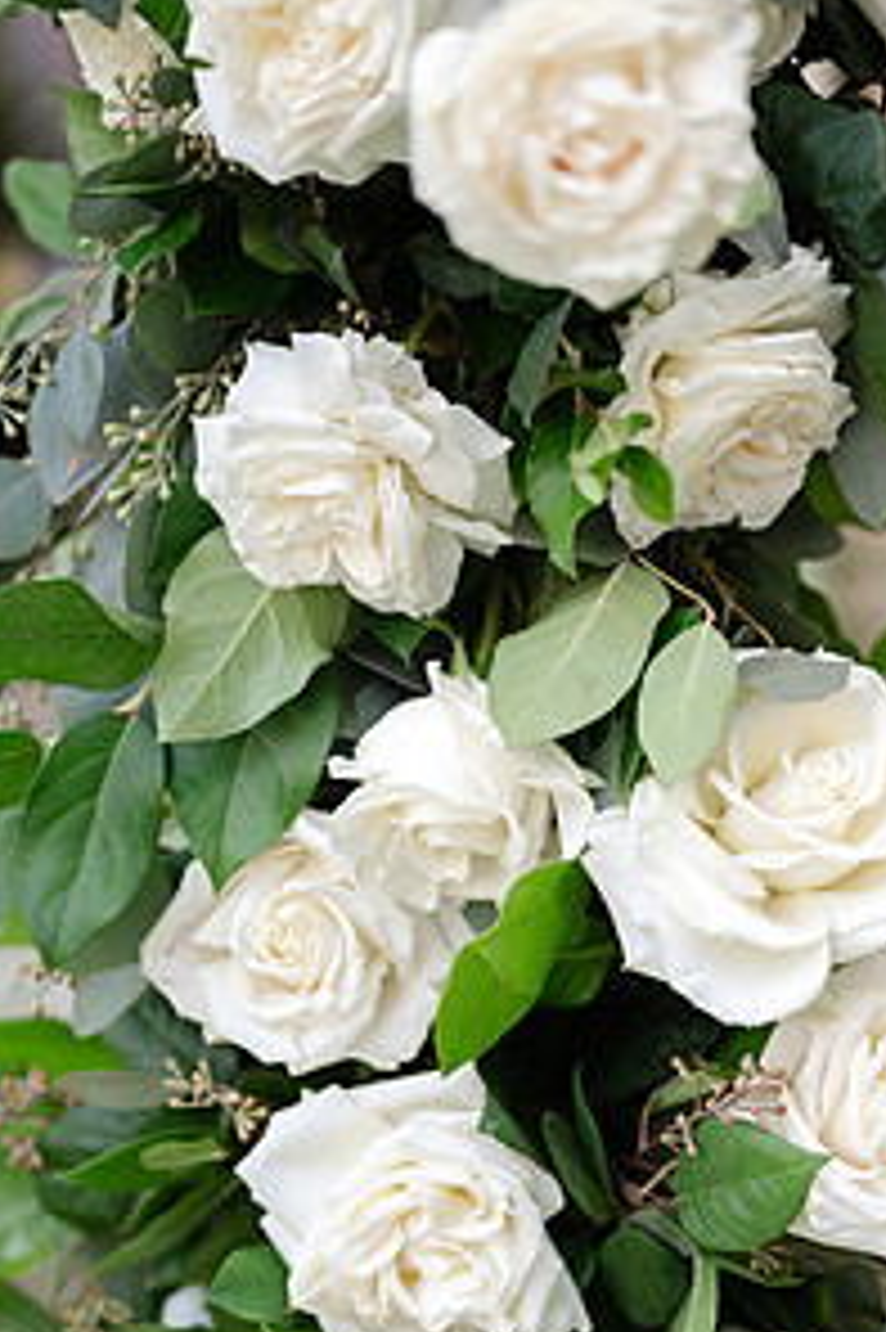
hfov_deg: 17.9
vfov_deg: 26.5
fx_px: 2809
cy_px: 860
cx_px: 526
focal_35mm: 76
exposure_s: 1/400
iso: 64
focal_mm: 50
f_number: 1.8
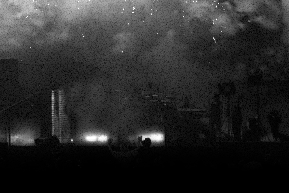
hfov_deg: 11.0
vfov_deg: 7.3
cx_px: 53
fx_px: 1502
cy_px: -17
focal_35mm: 187
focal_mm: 70
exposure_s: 1/160
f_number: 6.3
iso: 125
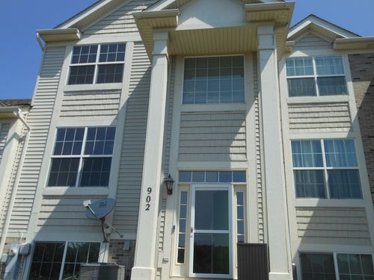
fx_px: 313
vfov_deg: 48.2
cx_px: 187
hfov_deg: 61.7
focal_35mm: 29
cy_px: 140
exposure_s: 1/1250
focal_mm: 5.2
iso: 80
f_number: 3.3
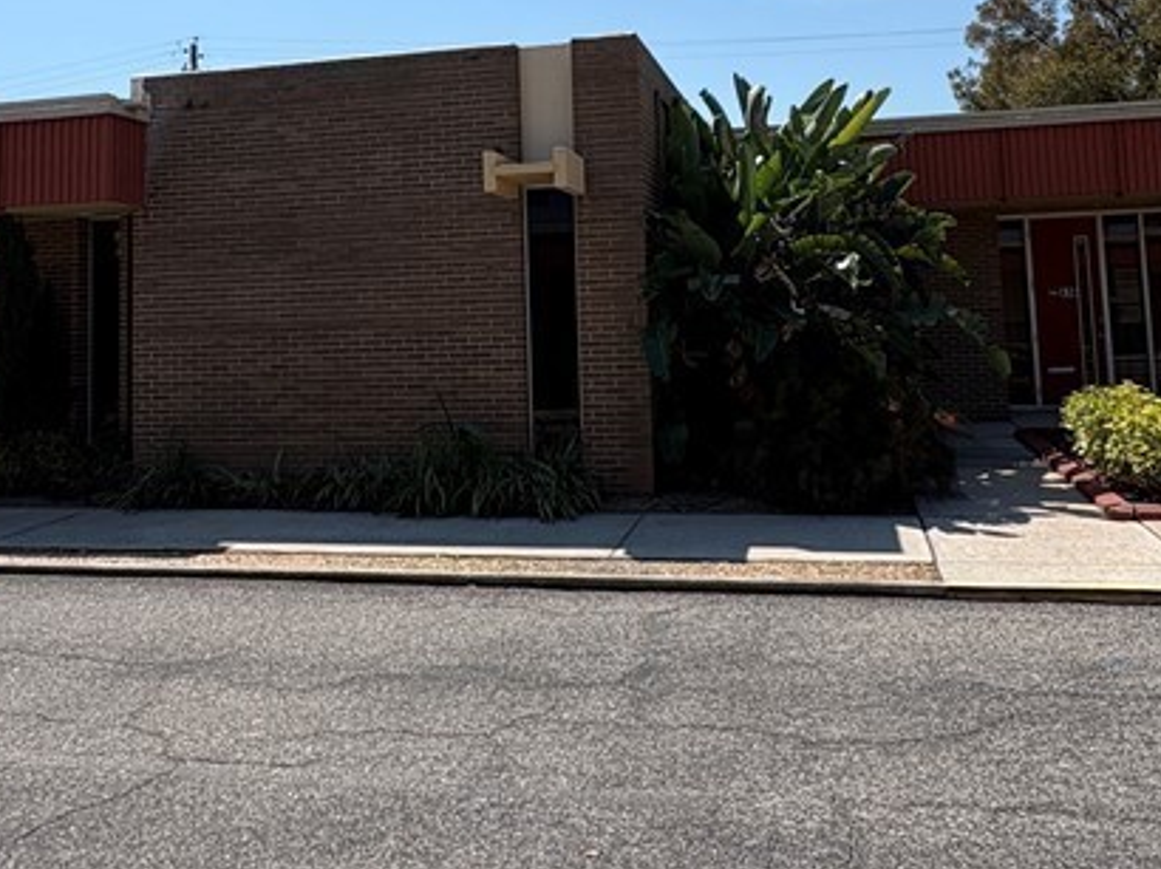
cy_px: 195
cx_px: 549
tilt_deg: +5.5
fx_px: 1173
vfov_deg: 39.3
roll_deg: +2.9
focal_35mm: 35
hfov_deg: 52.6
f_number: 2.2
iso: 50
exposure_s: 1/2584
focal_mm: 2.22
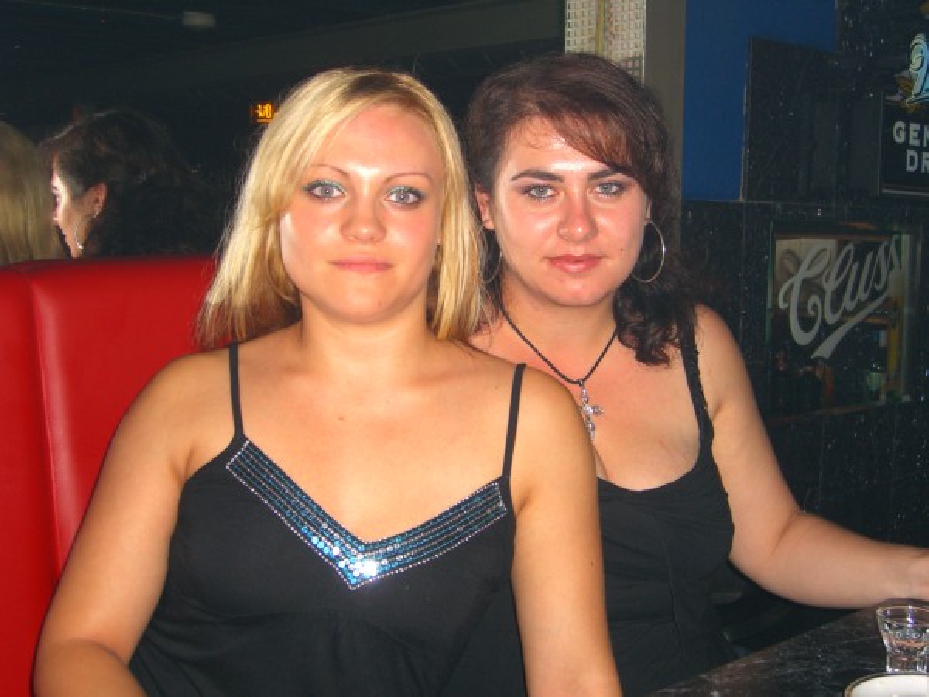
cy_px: 348
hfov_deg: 41.2
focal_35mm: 46
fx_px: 1235
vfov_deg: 31.5
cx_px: 464
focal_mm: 9.5
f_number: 3.1
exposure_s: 1/60
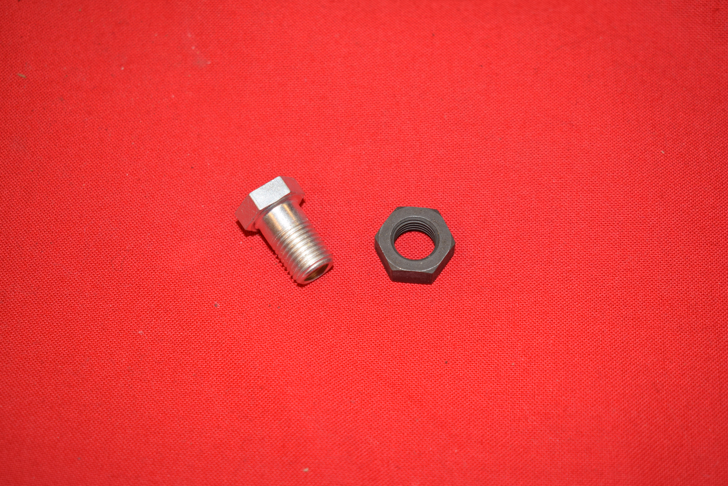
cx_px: 364
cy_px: 243
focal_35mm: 57
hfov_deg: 35.0
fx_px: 1153
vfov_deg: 23.8
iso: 400
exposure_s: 1/125
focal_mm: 38
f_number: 5
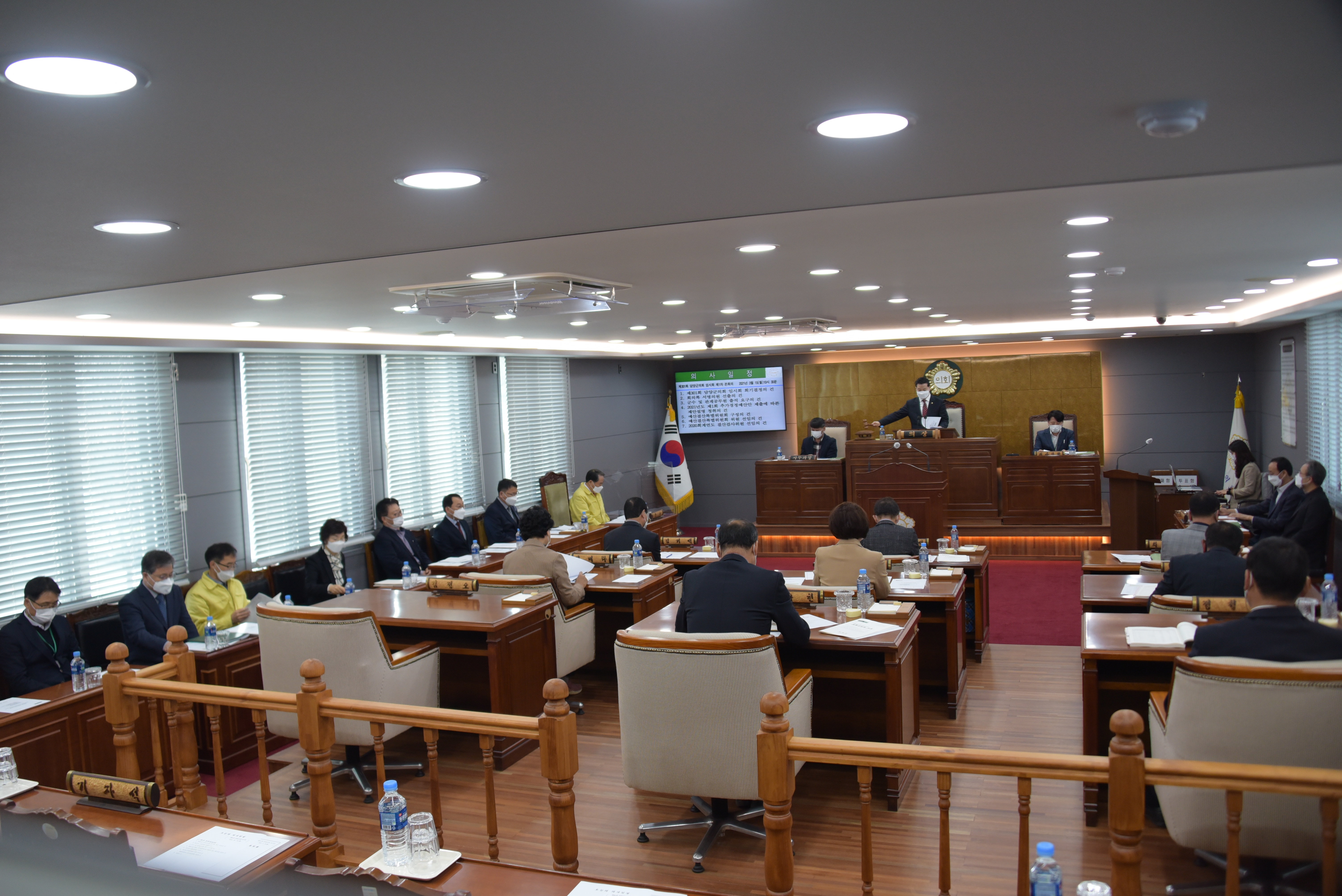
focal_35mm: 28
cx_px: 671
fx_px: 1044
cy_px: 448
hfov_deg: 65.5
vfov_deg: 46.4
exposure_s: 1/400
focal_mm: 28
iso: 1250
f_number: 4
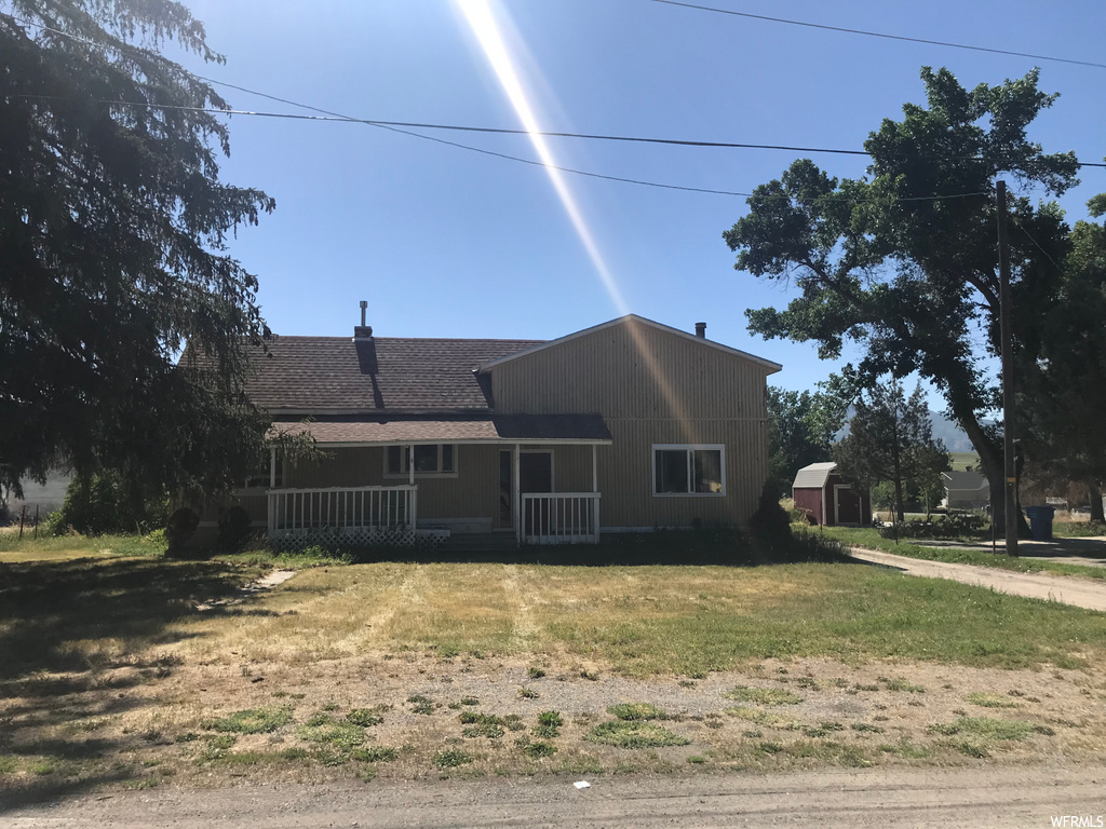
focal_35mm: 28
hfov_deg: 63.4
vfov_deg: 49.7
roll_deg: -1.6
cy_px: 414
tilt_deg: +7.4
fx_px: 895
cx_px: 553
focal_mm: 3.99
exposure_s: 1/3096
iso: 20
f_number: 1.8
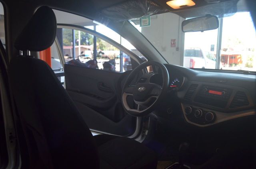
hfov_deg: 62.0
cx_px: 128
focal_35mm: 30
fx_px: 213
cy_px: 84
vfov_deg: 43.4
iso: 500
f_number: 3.8
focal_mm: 20
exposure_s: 1/125
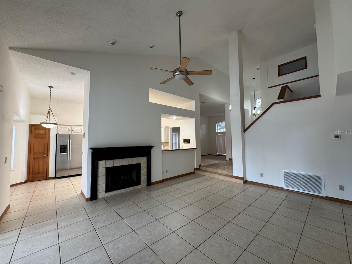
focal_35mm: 14
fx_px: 142
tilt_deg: +3.7
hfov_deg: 102.1
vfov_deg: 85.7
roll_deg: +1.0
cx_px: 176
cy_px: 132
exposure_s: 1/60
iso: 160
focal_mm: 2.22
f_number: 2.2
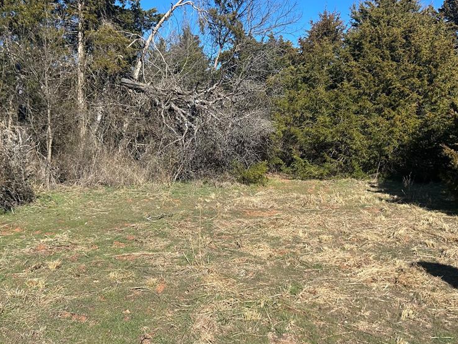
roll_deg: +1.3
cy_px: 169
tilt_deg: -3.0
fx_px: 476
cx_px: 233
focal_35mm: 36
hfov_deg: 51.4
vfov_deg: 39.7
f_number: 1.5
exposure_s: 1/2915
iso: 50
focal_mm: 5.7
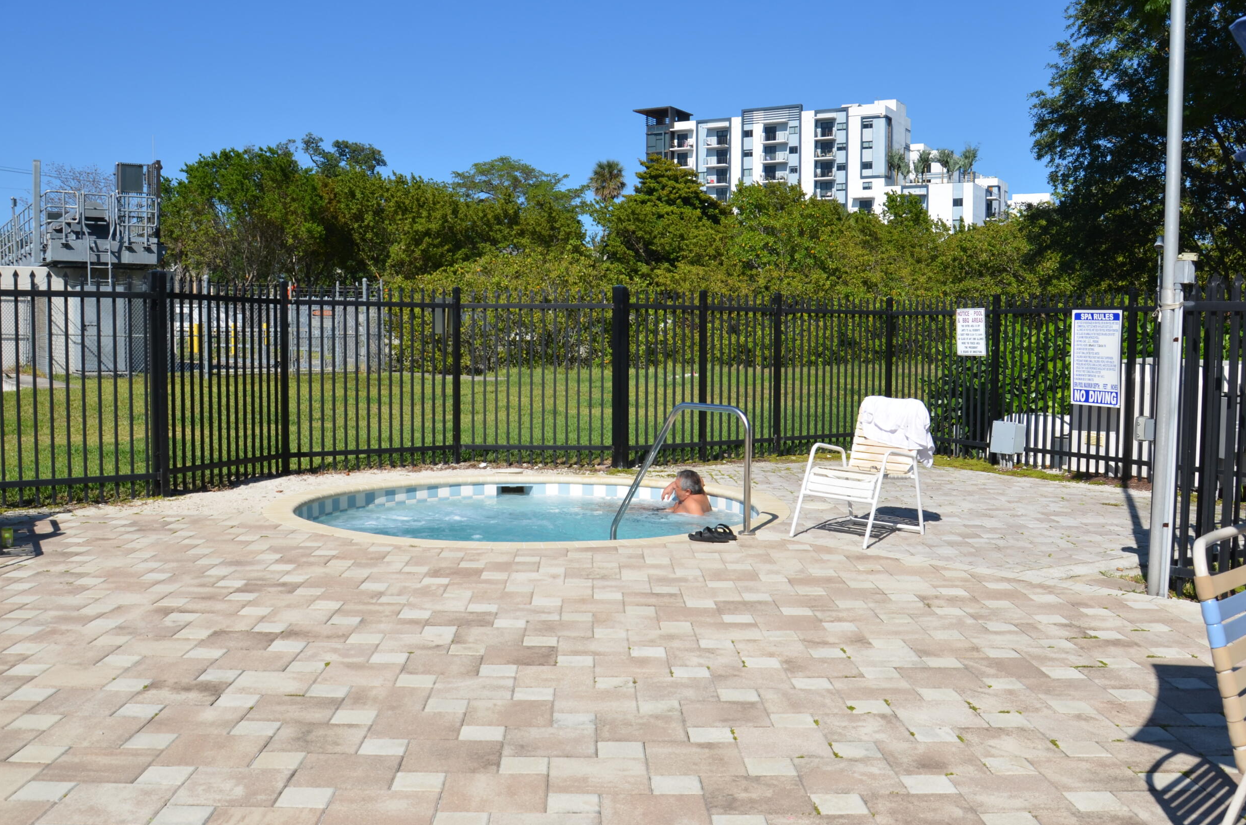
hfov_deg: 57.3
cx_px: 621
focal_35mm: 33
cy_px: 409
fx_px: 1140
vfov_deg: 39.8
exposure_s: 1/320
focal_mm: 18
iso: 100
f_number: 9
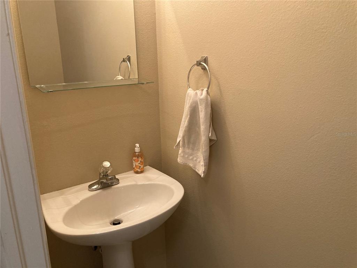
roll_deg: +1.1
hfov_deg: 63.4
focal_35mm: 28
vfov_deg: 49.7
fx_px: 289
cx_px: 178
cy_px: 134
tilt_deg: -14.1
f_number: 1.8
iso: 160
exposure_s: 1/60
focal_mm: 3.99
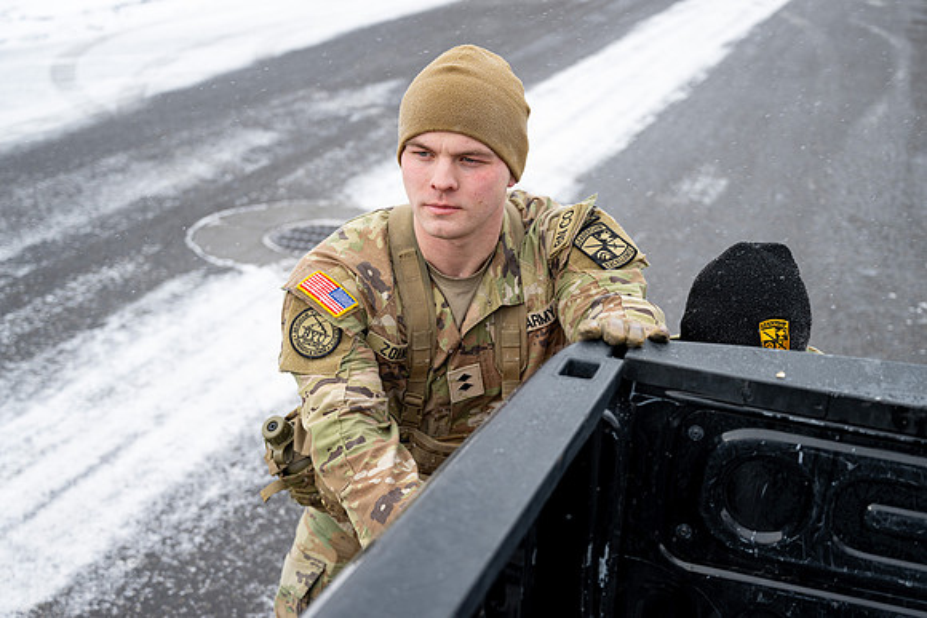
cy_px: 325
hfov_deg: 37.8
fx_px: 1354
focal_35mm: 53
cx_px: 487
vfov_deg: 25.7
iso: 100
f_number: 4
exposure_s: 1/320
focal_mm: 50
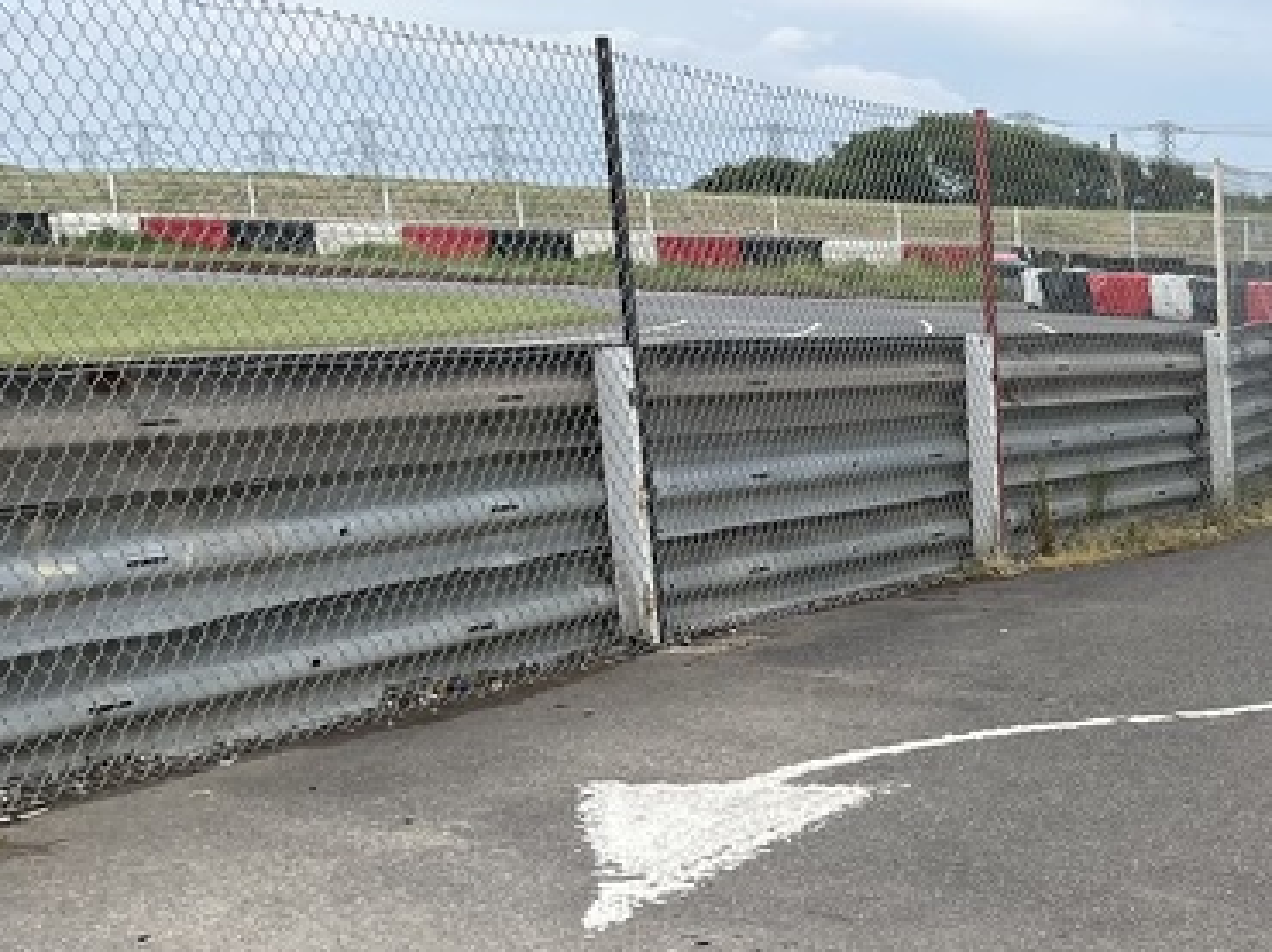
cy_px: 1100
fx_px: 2644
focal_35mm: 72
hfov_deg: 23.9
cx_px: 1636
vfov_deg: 19.4
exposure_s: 1/861
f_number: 1.6
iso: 32
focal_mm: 4.2
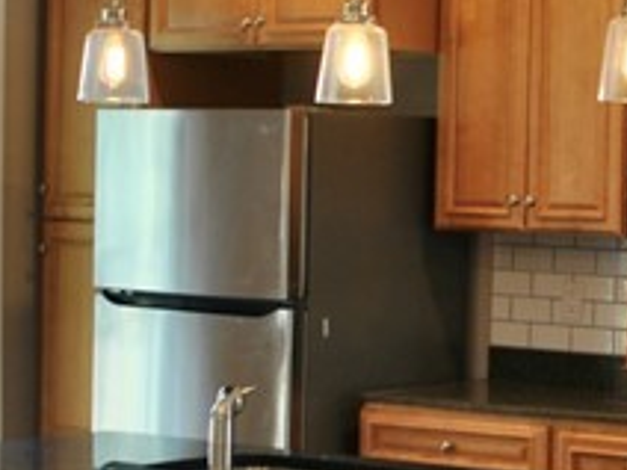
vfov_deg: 11.1
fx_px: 2409
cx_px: 637
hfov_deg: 14.6
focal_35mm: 133
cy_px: 242
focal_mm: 18
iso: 100
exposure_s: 1/25
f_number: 3.5
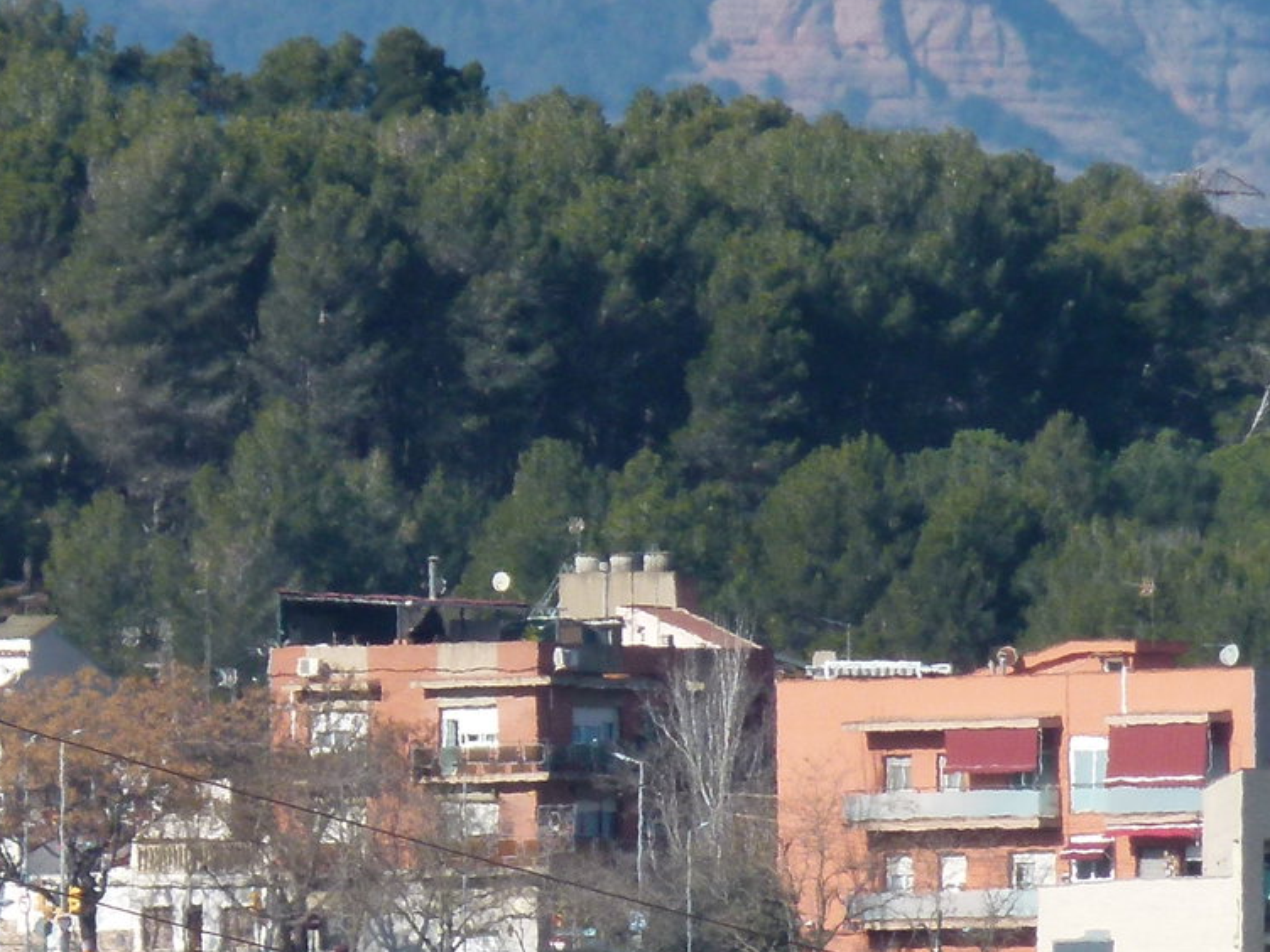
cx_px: 760
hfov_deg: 1.2
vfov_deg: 0.9
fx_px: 60022
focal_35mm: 1636
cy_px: 891
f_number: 5.2
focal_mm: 108
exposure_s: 1/500
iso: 100
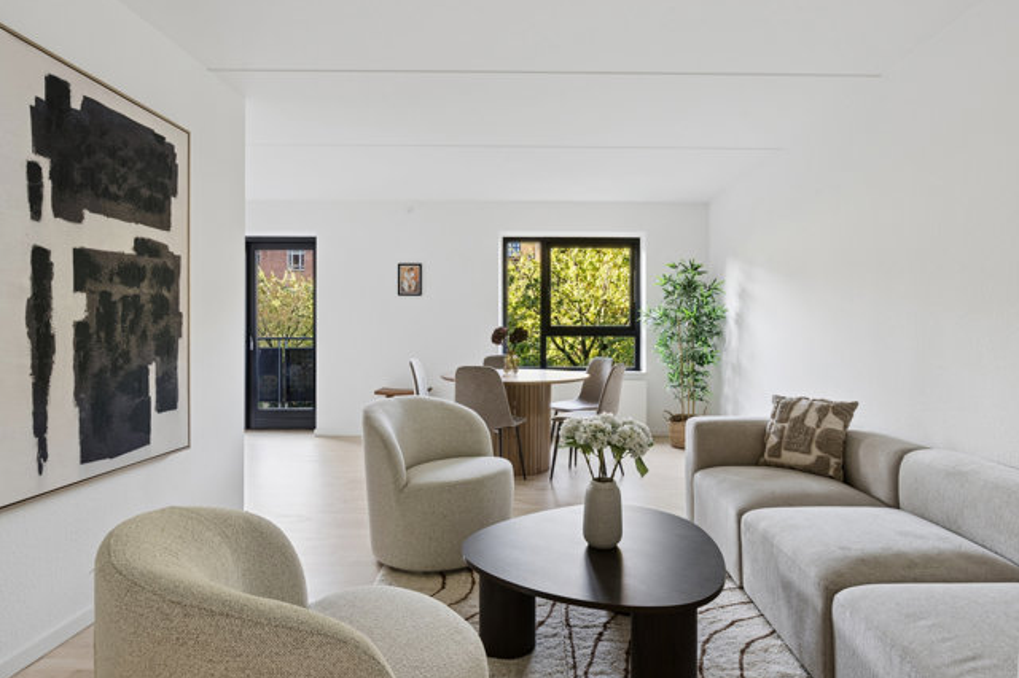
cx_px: 548
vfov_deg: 61.9
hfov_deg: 83.9
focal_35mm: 20
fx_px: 566
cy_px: 329
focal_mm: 16
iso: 160
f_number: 11
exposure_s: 1/4
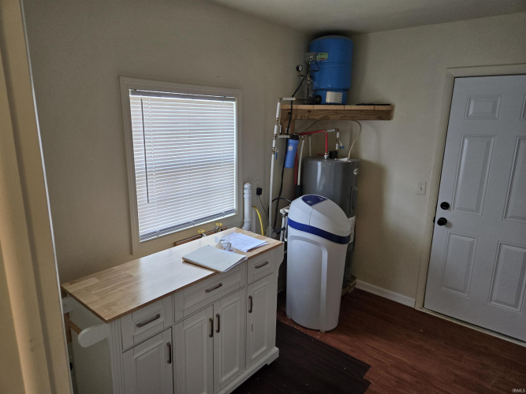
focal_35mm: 23
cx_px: 263
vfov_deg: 58.9
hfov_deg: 73.9
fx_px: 349
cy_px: 197
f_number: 1.8
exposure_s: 1/120
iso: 200
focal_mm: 5.4
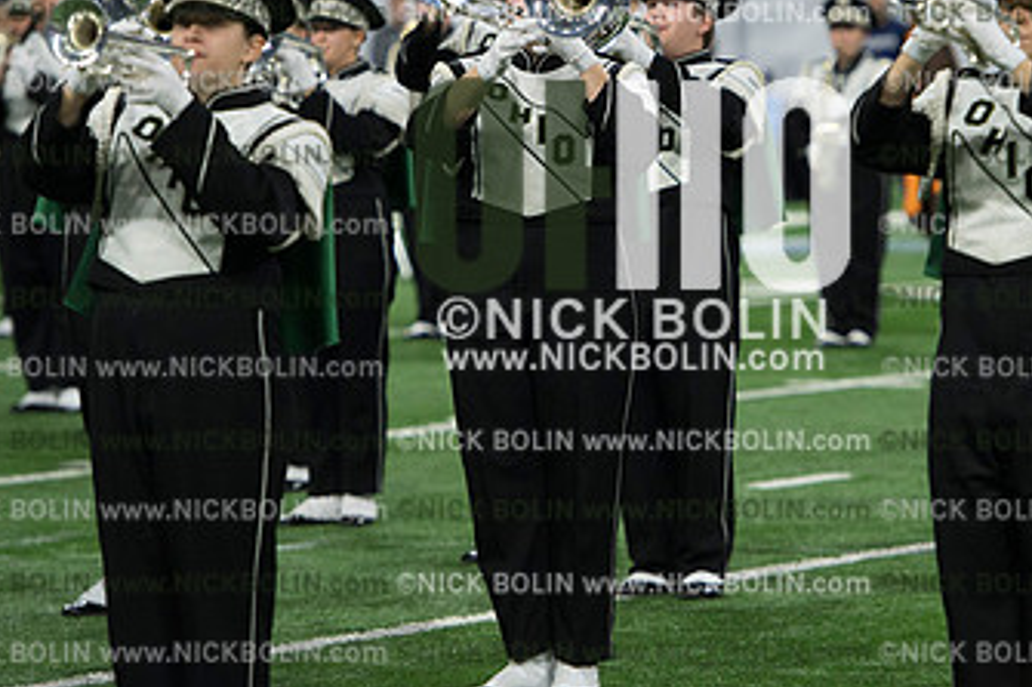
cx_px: 632
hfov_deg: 7.4
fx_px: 7936
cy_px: 225
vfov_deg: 5.0
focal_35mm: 277
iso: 2500
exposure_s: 1/2000
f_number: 3.5
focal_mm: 160
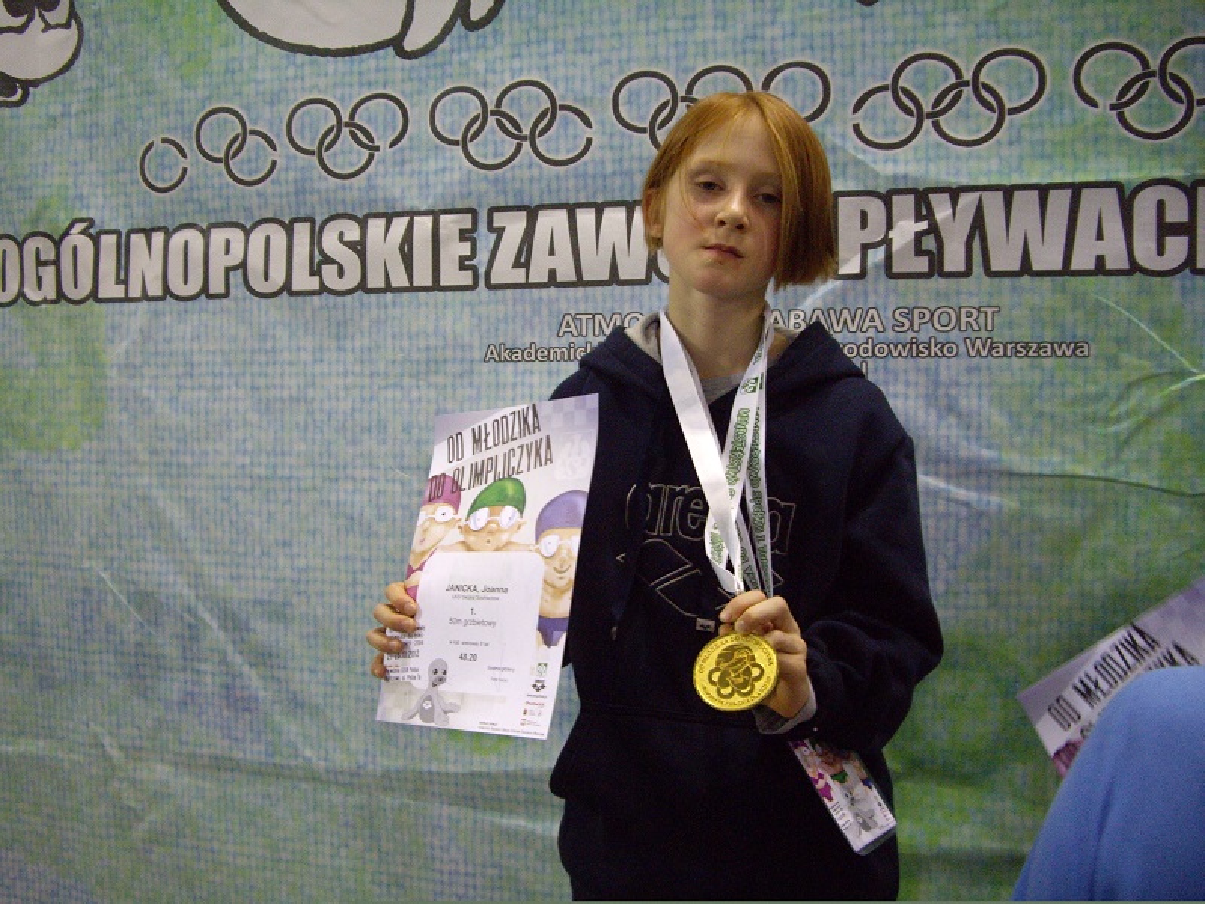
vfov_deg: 37.7
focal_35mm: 38
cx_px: 602
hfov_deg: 49.0
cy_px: 452
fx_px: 1323
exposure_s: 1/80
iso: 400
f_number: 2.8
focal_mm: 7.9
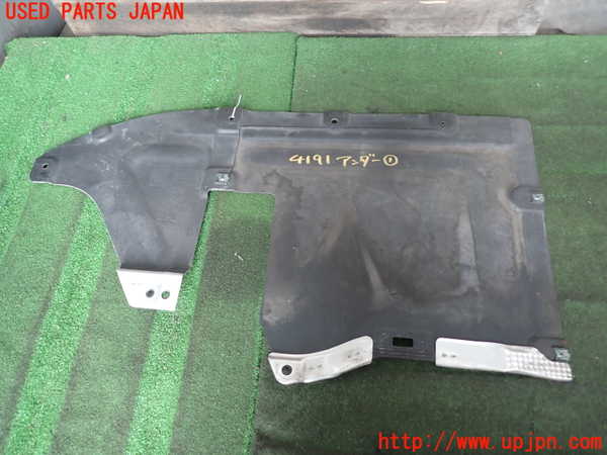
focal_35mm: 25
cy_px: 228
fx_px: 438
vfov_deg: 54.9
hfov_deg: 69.4
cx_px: 304
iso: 200
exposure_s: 1/60
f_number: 2
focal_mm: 4.5
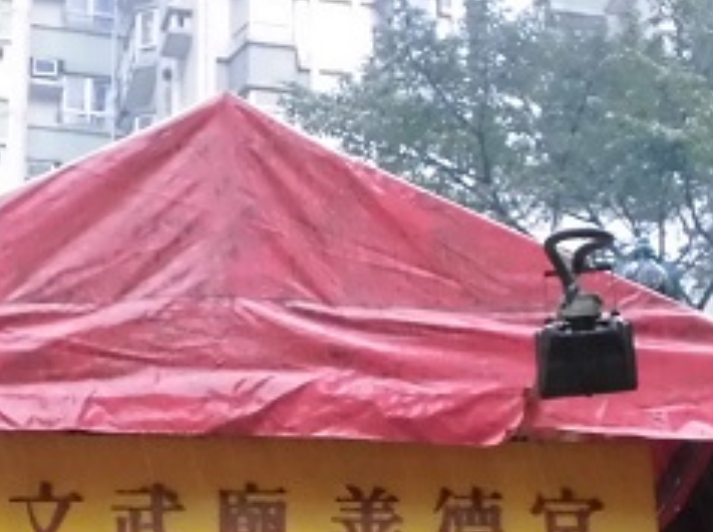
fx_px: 2180
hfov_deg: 18.4
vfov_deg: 13.5
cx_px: 153
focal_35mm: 106
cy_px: 636
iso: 400
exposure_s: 1/60
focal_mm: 7.9
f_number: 4.2
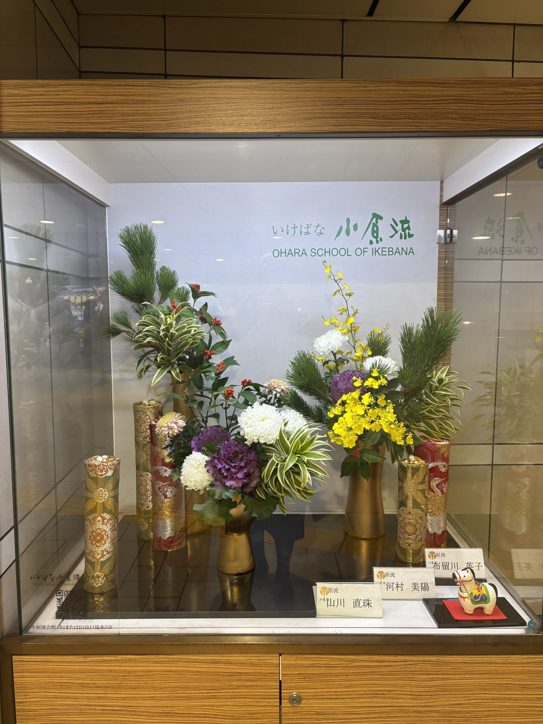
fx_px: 544
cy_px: 362
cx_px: 272
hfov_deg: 53.1
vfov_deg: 67.3
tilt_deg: -5.8
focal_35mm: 26
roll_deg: -0.7
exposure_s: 1/56
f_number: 1.6
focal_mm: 5.96
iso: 160
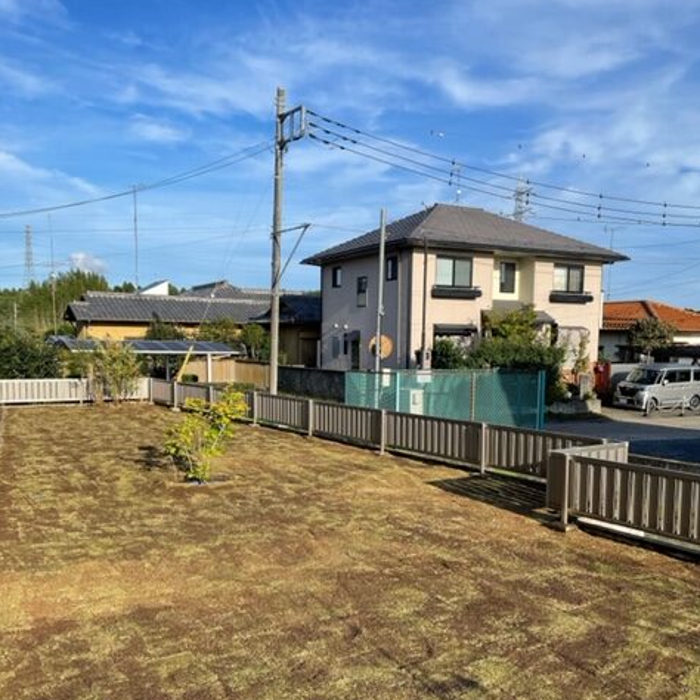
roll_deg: -0.7
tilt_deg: -5.7
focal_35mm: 31
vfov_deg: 52.2
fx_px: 709
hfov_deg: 52.5
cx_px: 351
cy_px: 414
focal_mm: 4.2
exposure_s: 1/2959
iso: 32
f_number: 1.6
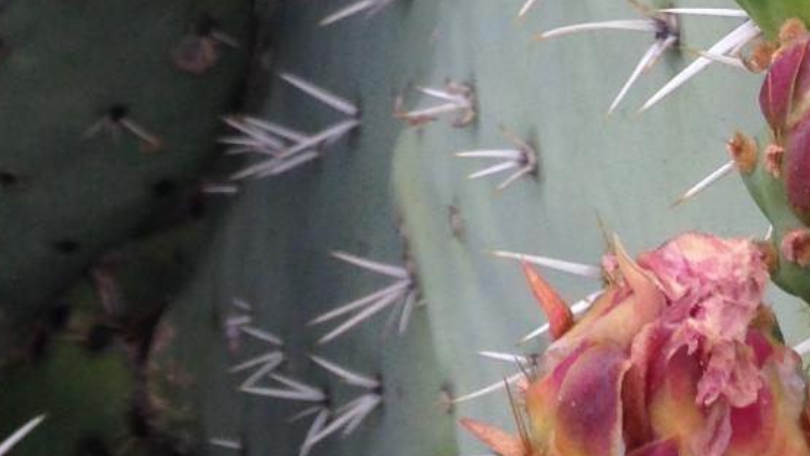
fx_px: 2792
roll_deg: +0.1
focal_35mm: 130
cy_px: -979
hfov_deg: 16.5
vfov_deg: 7.9
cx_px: 429
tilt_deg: -22.4
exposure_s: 1/488
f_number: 2.4
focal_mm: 4.12
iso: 50
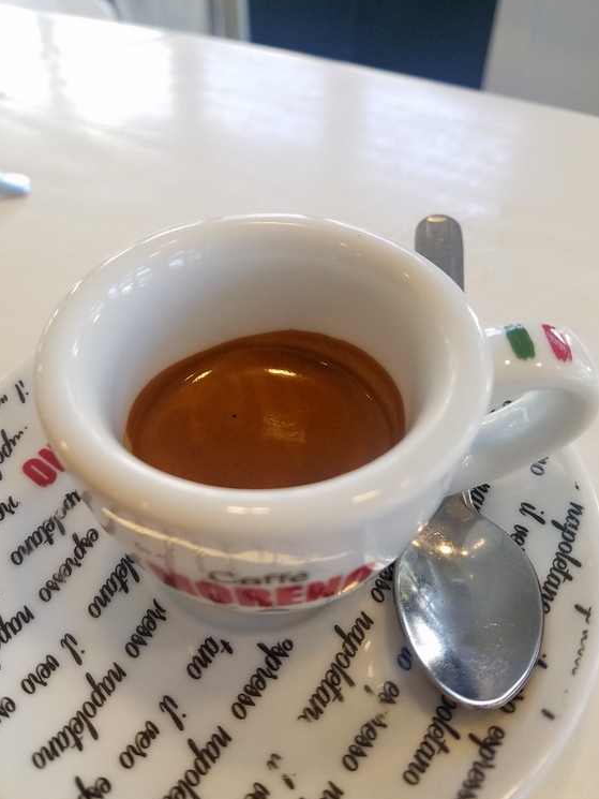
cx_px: 285
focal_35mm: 29
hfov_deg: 48.2
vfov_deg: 61.7
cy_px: 403
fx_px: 669
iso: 100
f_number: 1.7
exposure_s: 1/100
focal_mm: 4.25
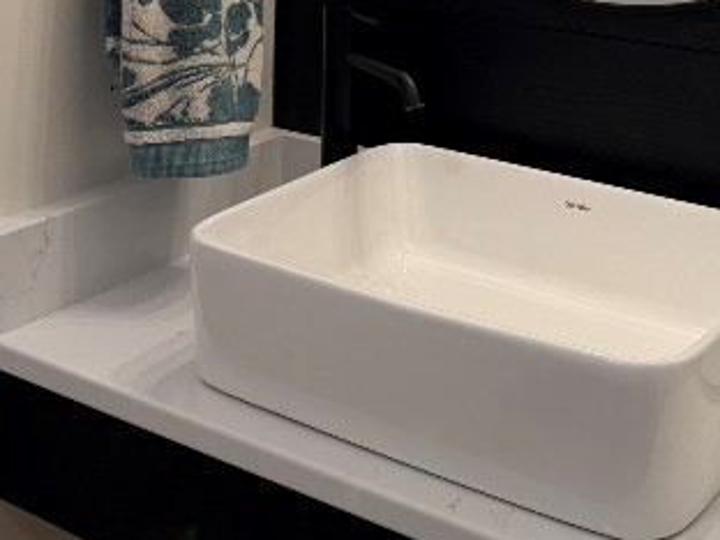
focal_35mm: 59
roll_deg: -0.3
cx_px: 388
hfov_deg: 32.7
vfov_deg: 22.4
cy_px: -152
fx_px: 1227
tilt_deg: -4.0
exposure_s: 1/130
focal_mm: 6.76
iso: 50
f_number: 1.78
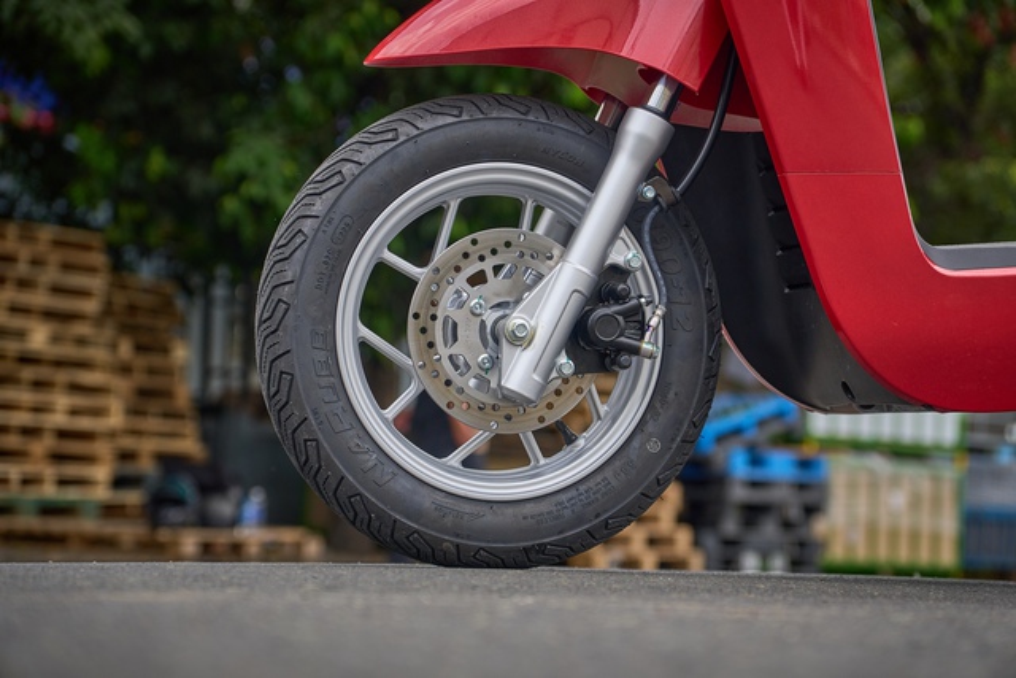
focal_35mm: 105
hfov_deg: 19.5
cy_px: 339
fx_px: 2964
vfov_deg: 13.0
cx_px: 508
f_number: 3.5
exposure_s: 1/640
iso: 80
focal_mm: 70
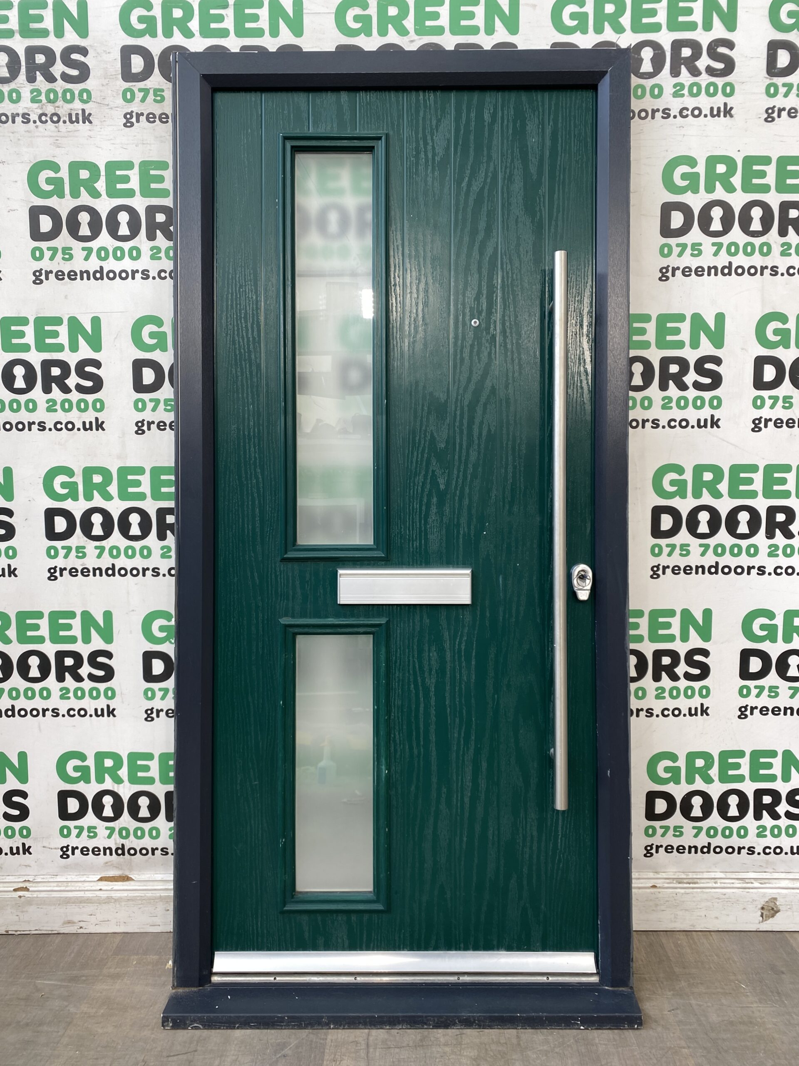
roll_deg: +0.0
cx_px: 400
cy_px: 533
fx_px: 800
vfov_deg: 67.3
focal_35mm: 26
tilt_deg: -4.4
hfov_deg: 53.1
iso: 32
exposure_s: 1/100
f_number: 1.8
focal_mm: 4.25
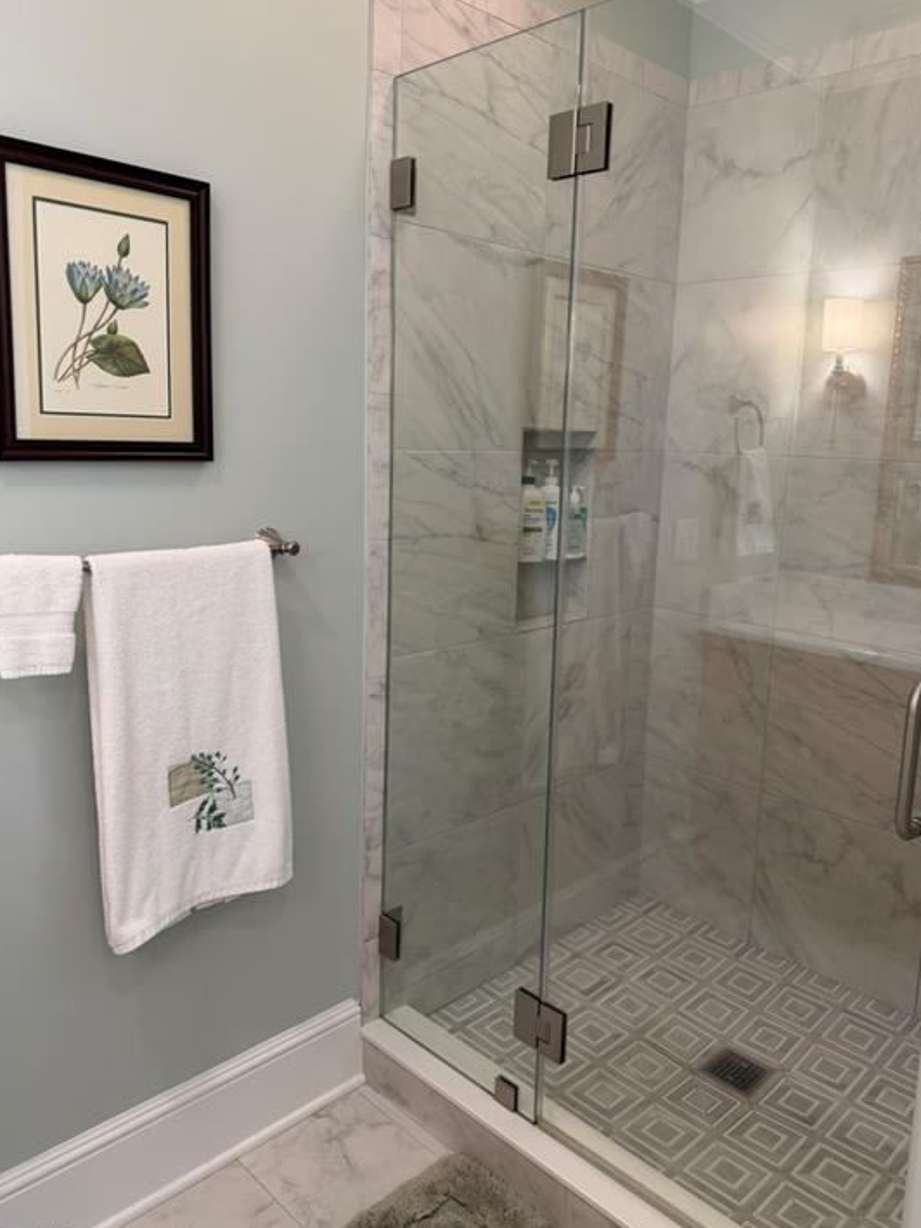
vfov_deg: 67.3
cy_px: 584
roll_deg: -1.4
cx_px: 476
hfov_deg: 53.1
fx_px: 922
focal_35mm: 26
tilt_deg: -10.1
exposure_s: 1/120
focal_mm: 6.76
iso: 200
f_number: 1.78
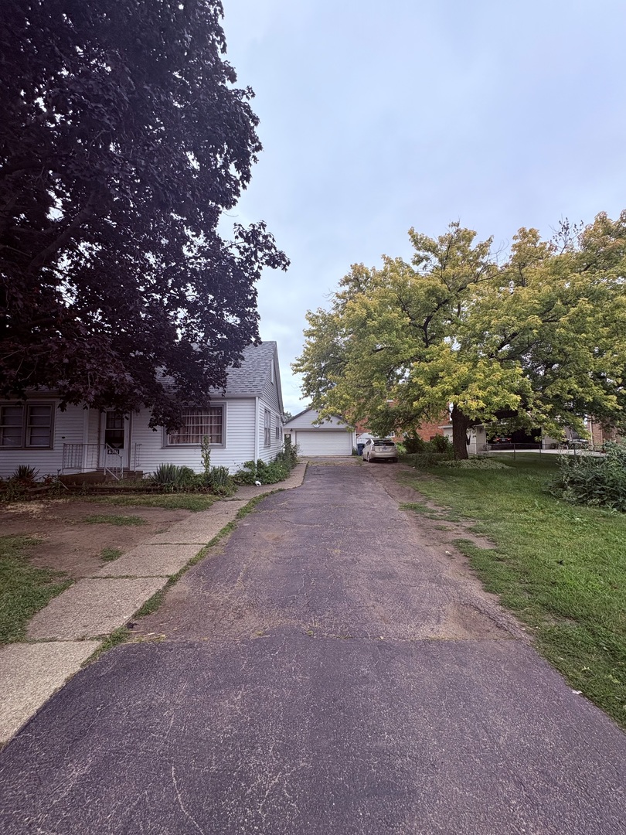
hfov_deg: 85.7
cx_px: 313
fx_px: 338
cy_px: 418
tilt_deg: +4.0
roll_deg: -0.5
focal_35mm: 14
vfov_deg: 102.1
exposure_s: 1/707
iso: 40
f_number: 2.2
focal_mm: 2.22
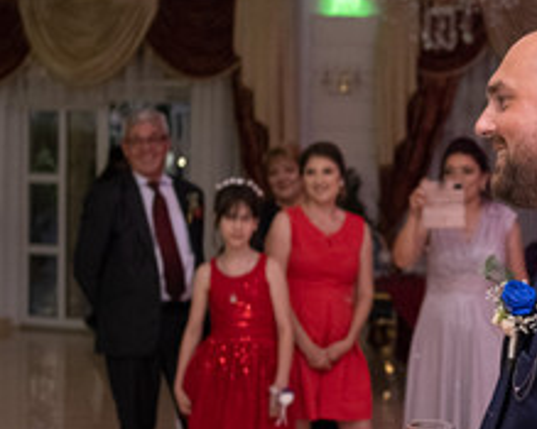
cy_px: 237
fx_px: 1525
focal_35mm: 96
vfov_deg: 16.0
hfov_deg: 19.7
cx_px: 466
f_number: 2.2
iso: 1600
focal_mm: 23
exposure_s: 1/125
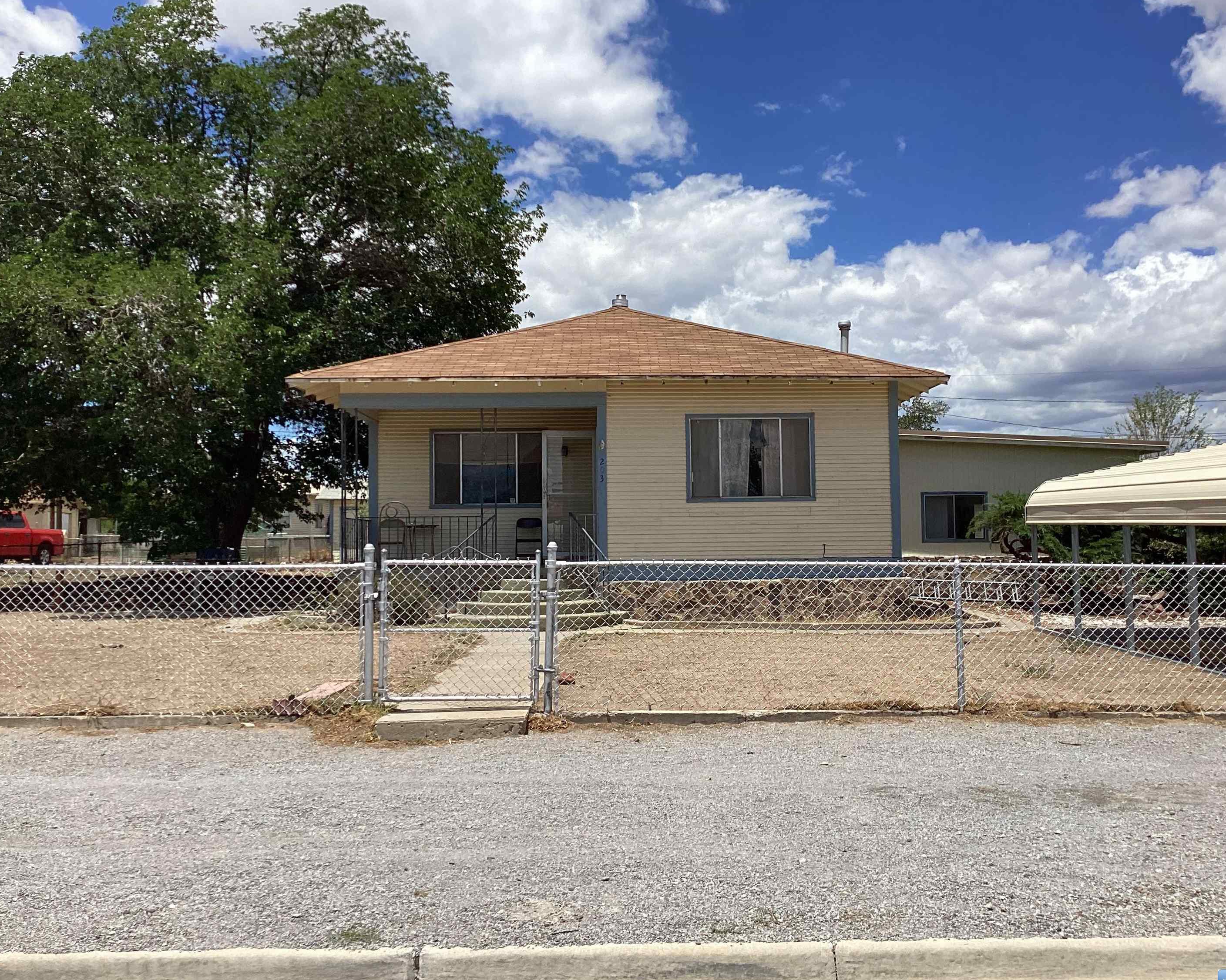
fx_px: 1197
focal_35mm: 33
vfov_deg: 44.5
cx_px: 665
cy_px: 490
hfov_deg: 54.2
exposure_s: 1/2092
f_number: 2.4
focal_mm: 3.3
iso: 25
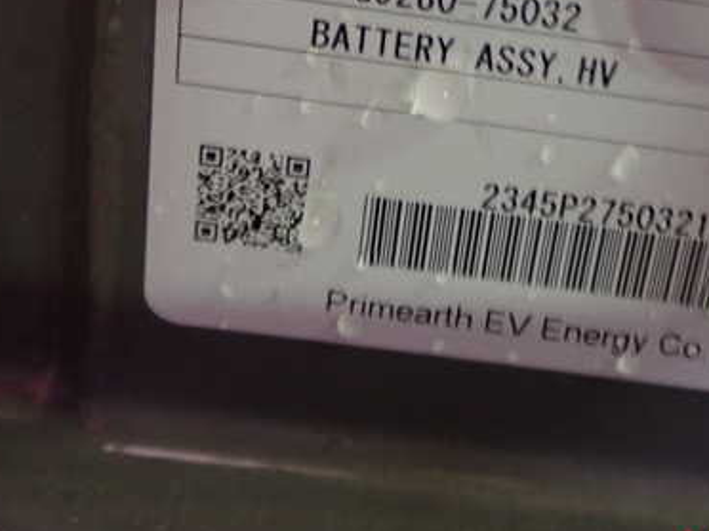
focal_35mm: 71
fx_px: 1454
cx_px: 543
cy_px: 147
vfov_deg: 20.6
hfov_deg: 27.0
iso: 800
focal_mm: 7.84
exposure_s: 1/13
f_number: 2.9
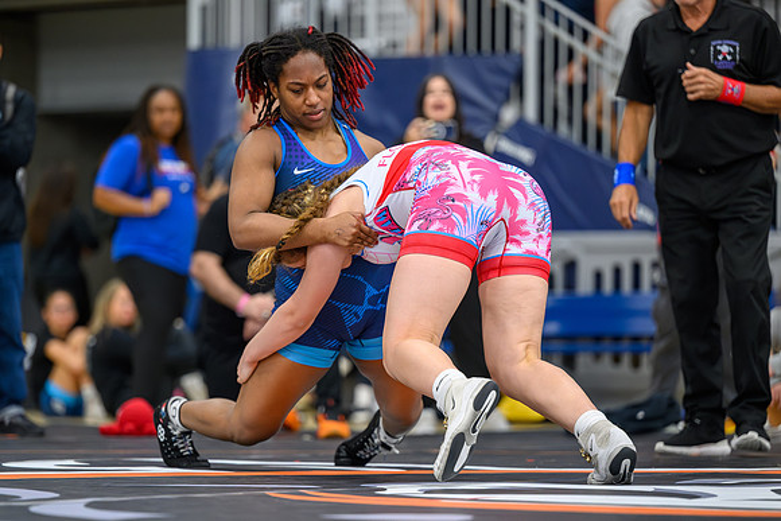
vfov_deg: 8.2
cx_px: 375
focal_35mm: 167
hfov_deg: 12.3
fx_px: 3632
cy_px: 279
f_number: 2.8
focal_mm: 155
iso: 3200
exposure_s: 1/800
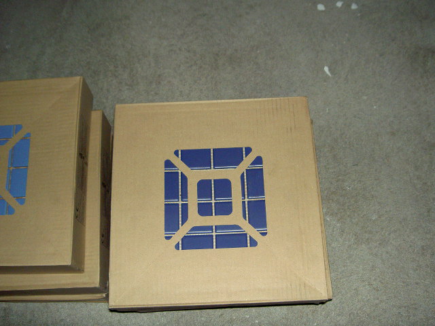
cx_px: 218
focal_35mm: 39
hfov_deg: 47.9
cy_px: 163
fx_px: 490
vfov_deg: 36.8
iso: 200
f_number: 2.8
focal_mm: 8
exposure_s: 1/60
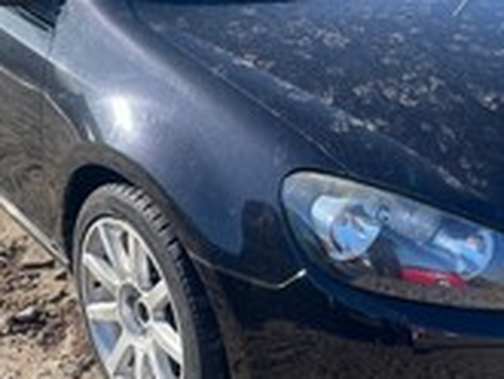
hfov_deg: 34.9
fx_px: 801
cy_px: 153
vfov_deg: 26.5
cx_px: 269
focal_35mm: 55
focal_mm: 4.2
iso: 32
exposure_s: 1/940
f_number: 1.6
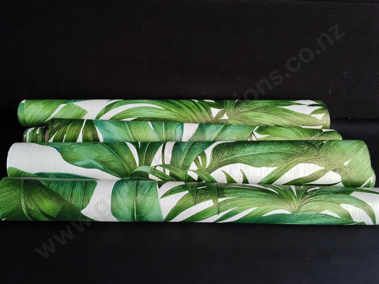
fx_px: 296
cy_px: 142
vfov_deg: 51.4
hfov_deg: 65.3
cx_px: 190
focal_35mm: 27
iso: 50
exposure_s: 1/100
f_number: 2
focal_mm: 2.87
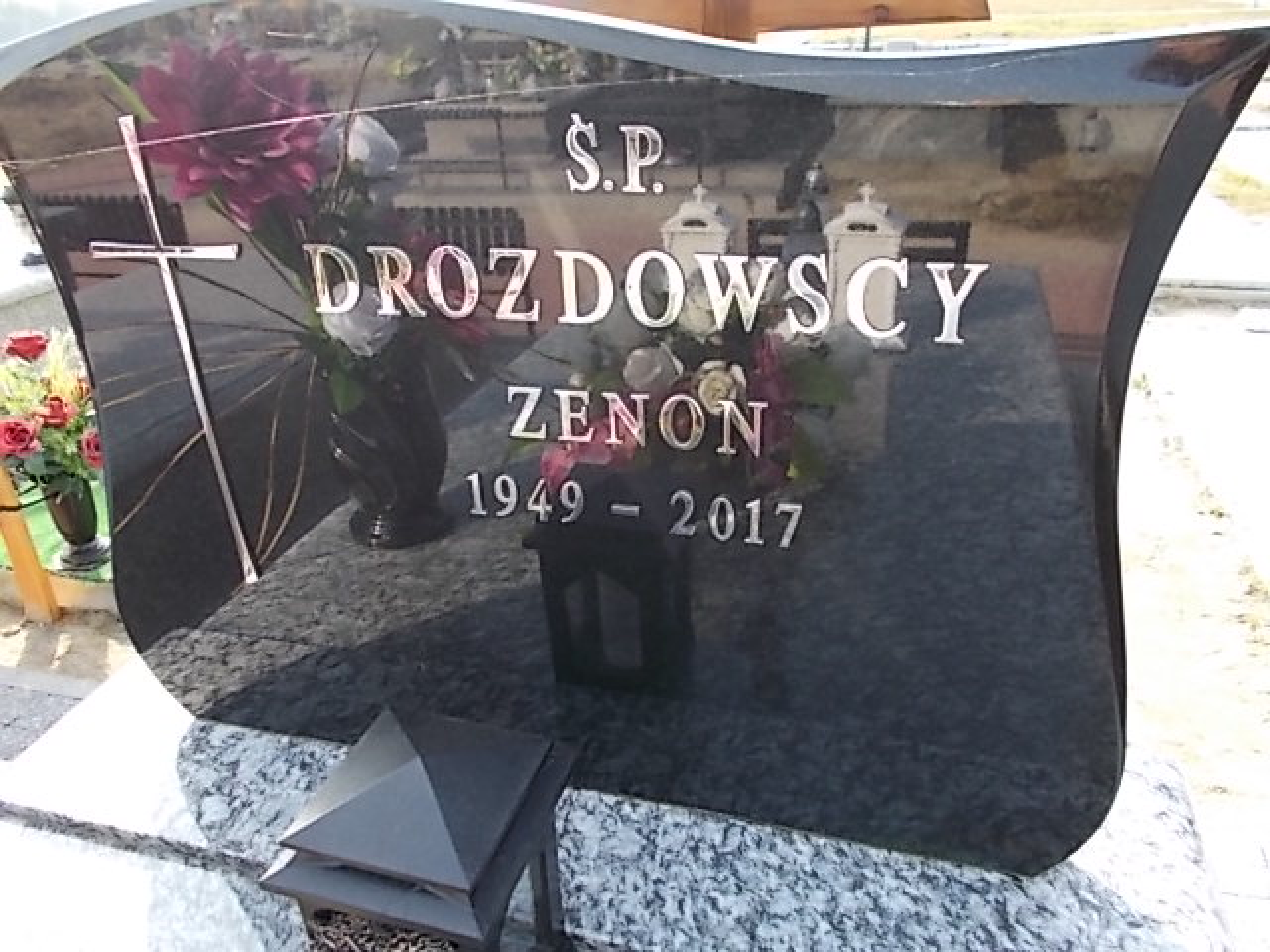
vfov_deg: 53.1
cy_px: 476
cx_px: 635
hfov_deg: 67.3
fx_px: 954
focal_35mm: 26
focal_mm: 4.6
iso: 80
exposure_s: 1/160
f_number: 3.2
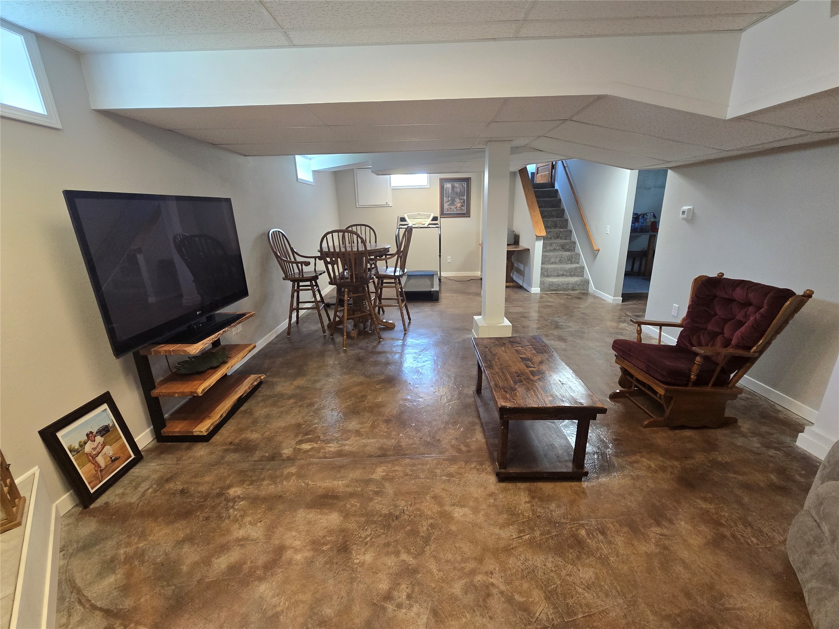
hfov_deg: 106.2
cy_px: 314
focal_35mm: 13
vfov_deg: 89.9
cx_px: 420
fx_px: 315
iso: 320
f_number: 2.2
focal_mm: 2.2
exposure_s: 1/60
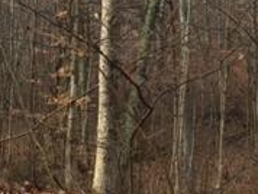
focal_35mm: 104
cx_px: 155
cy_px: 72
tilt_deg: +2.7
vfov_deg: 14.2
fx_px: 776
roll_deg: -0.6
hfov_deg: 18.9
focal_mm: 4.15
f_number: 2.2
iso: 32
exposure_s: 1/229
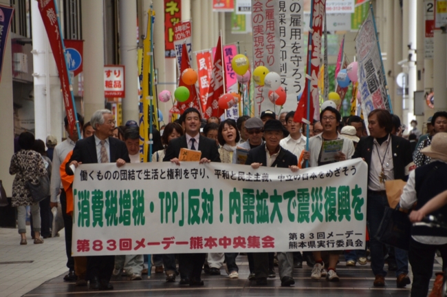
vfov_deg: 3.4
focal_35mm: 405
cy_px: 148
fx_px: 5020
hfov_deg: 5.1
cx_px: 224
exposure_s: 1/500
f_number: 6.3
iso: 1250
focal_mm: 270
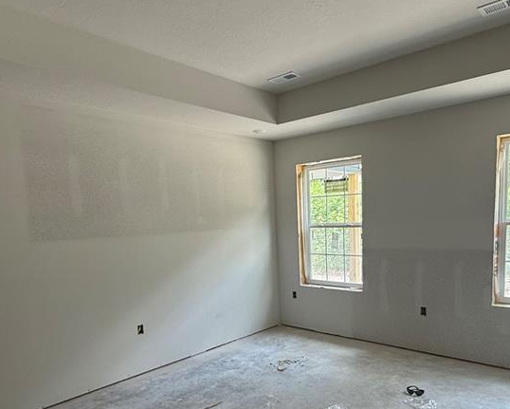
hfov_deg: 65.7
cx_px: 293
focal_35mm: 26
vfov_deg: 54.1
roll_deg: +2.1
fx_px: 393
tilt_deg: -7.4
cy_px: 267
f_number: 2.2
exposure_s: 1/99
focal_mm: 2.22
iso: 100
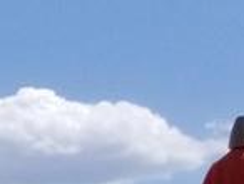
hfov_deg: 8.6
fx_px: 1285
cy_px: 562
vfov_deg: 7.2
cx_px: -548
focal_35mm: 182
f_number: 1.7
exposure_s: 1/4040
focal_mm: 4.25
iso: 50
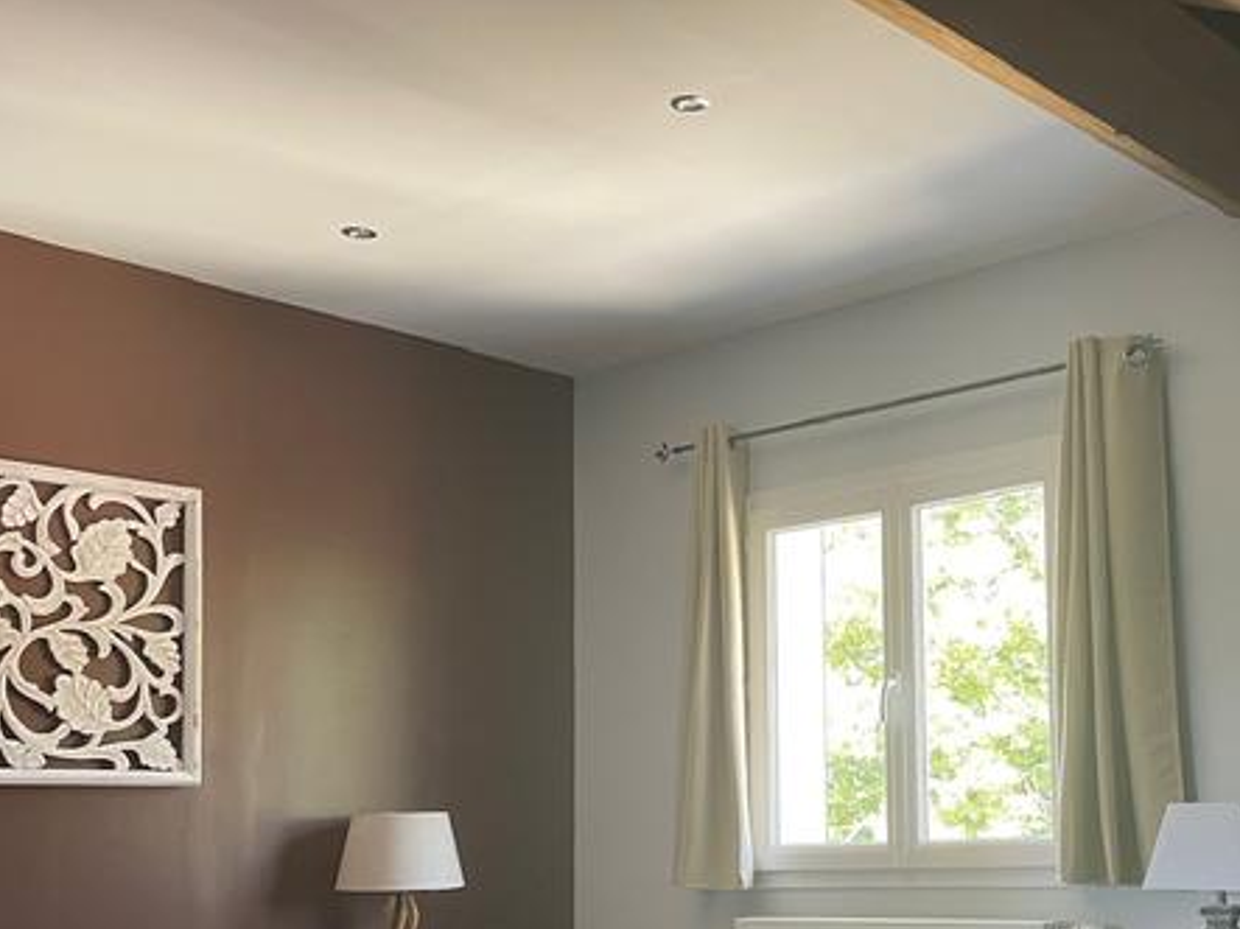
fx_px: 1683
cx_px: 1022
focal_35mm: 47
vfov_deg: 30.3
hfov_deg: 38.6
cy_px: 700
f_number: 1.6
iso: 100
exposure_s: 1/50
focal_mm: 4.2
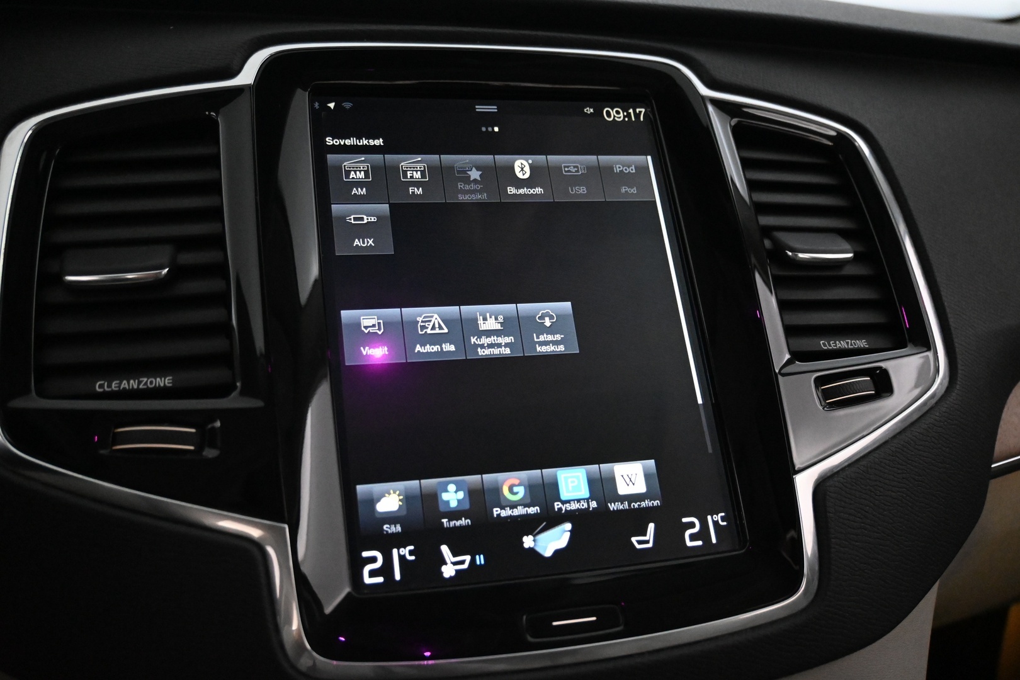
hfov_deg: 56.1
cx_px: 510
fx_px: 956
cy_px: 340
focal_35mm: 34
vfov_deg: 39.1
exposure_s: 1/60
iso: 6400
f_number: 4
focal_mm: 22.5
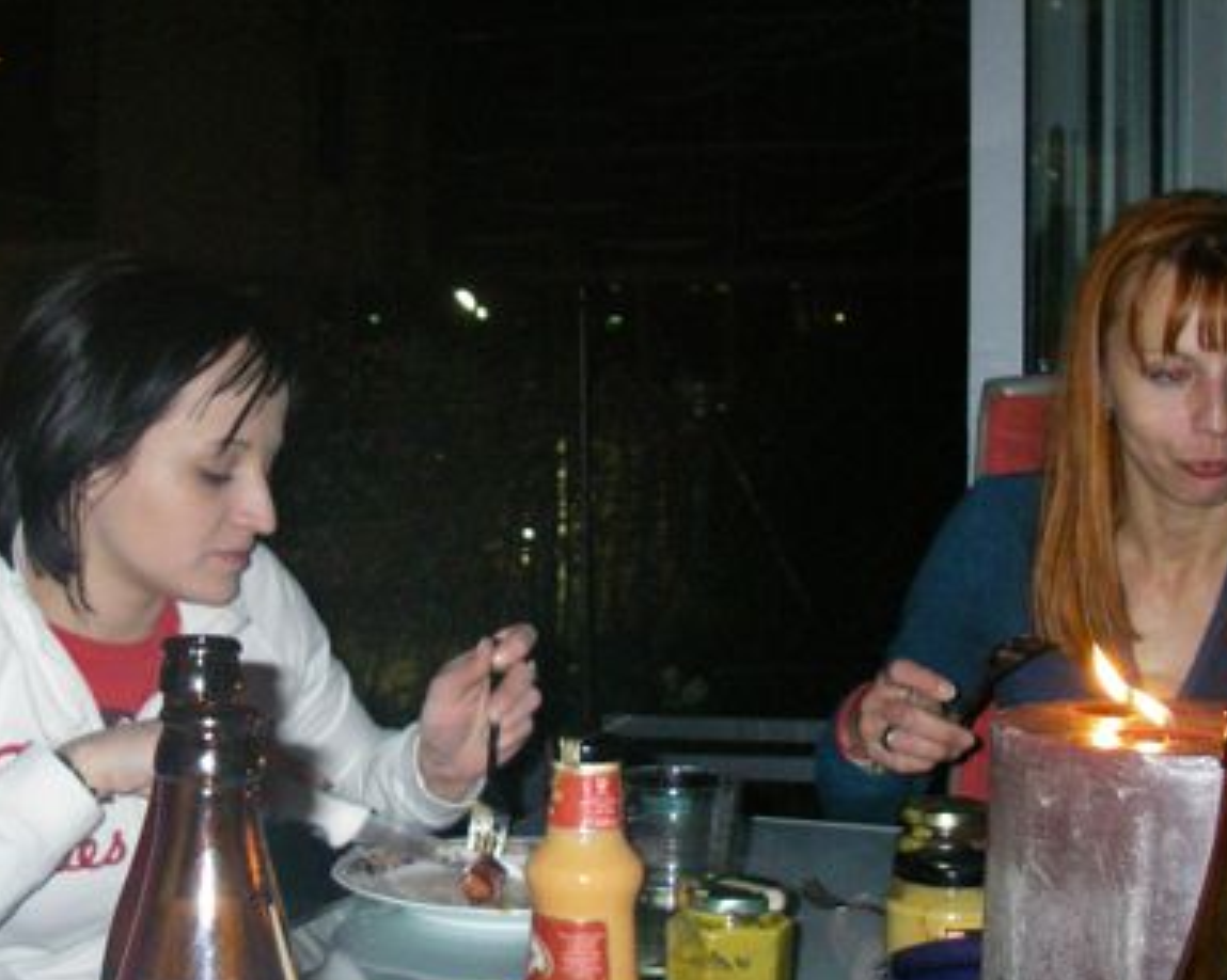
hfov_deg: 30.4
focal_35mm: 62
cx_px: 503
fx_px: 2250
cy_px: 557
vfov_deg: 24.6
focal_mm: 6.3
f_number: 3.3
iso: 400
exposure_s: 1/50
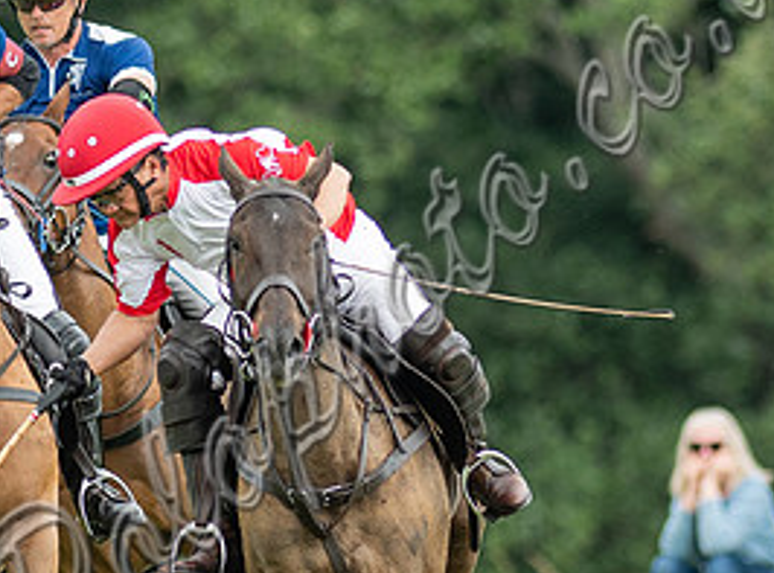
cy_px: 341
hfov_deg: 1.2
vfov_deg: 0.9
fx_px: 37618
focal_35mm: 1690
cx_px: 344
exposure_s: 1/2000
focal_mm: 300
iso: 250
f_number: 2.8
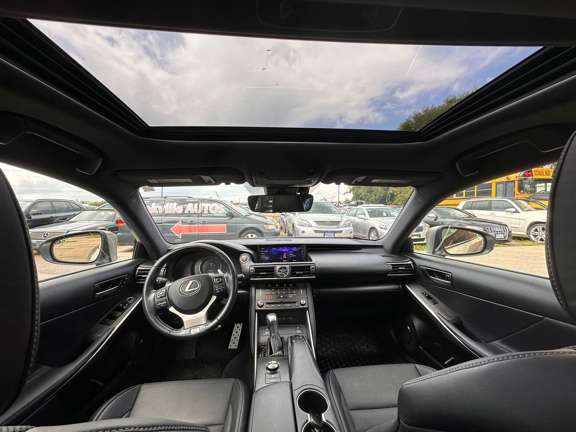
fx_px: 233
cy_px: 216
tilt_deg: -0.3
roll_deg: +1.9
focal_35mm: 14
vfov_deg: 85.7
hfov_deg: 102.1
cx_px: 288
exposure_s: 1/331
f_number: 2.2
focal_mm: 2.22
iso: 40
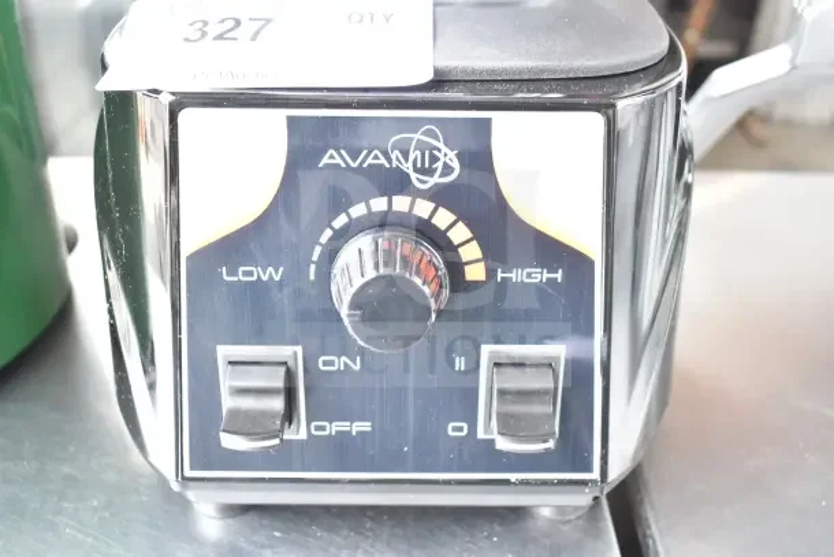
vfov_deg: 36.9
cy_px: 278
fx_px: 834
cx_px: 417
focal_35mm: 36
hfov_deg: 53.1
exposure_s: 1/40
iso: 560
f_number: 3.8
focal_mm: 24
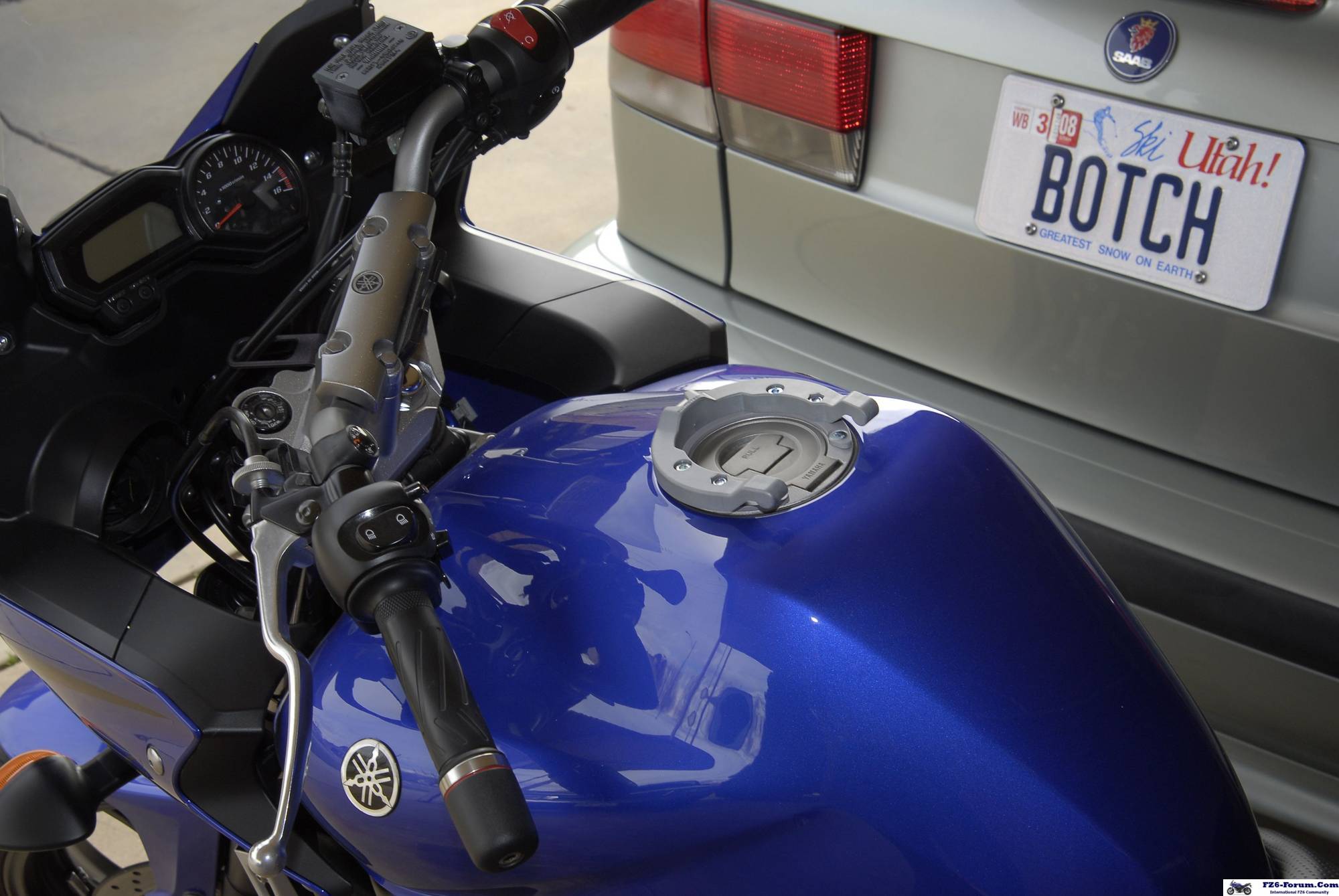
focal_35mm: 52
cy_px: 448
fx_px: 1955
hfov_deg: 37.8
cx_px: 670
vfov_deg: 25.8
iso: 200
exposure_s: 1/60
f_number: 8
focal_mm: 35
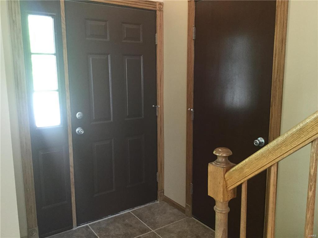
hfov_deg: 58.4
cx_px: 159
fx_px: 285
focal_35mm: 31
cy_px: 119
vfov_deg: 45.4
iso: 160
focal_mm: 3.3
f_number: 2.4
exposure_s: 1/30
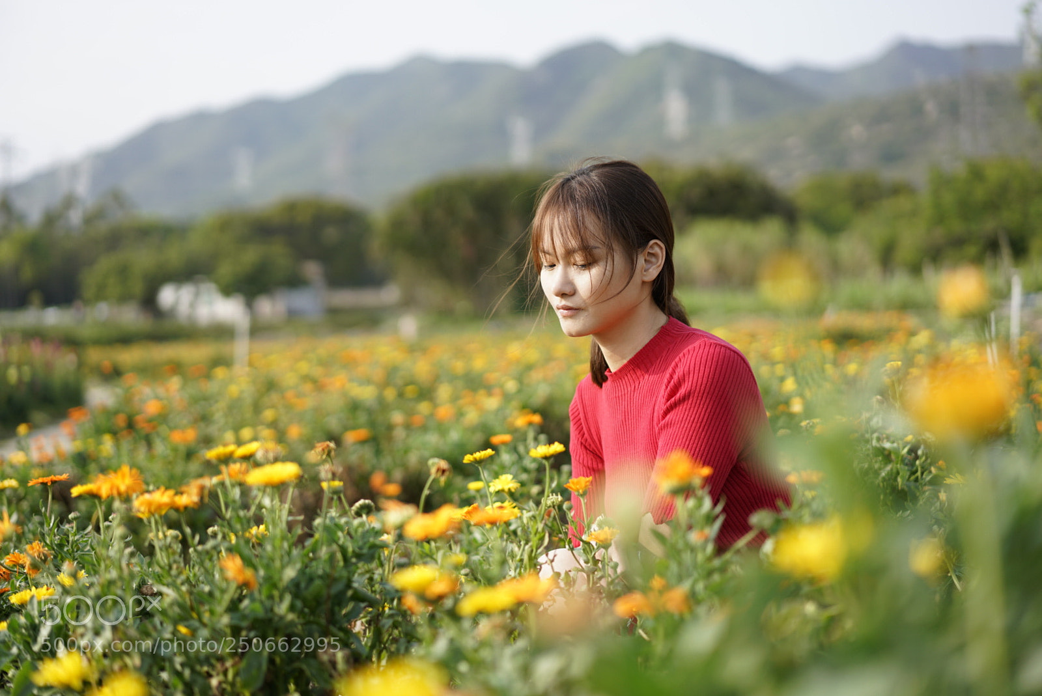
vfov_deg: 24.7
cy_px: 348
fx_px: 1593
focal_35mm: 55
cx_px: 521
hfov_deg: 36.2
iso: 100
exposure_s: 1/1600
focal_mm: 55
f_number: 2
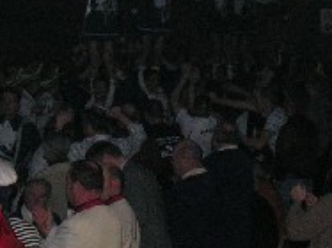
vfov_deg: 9.8
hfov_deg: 13.2
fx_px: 1438
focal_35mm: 150
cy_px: 28
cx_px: 112
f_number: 4
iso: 200
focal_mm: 8.9
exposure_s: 1/60.1
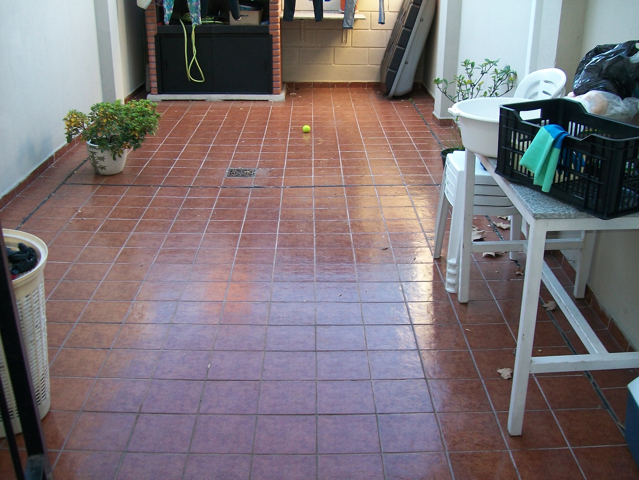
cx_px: 320
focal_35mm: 36
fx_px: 665
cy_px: 240
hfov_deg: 51.4
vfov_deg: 39.7
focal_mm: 6
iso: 80
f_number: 2.7
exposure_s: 1/30
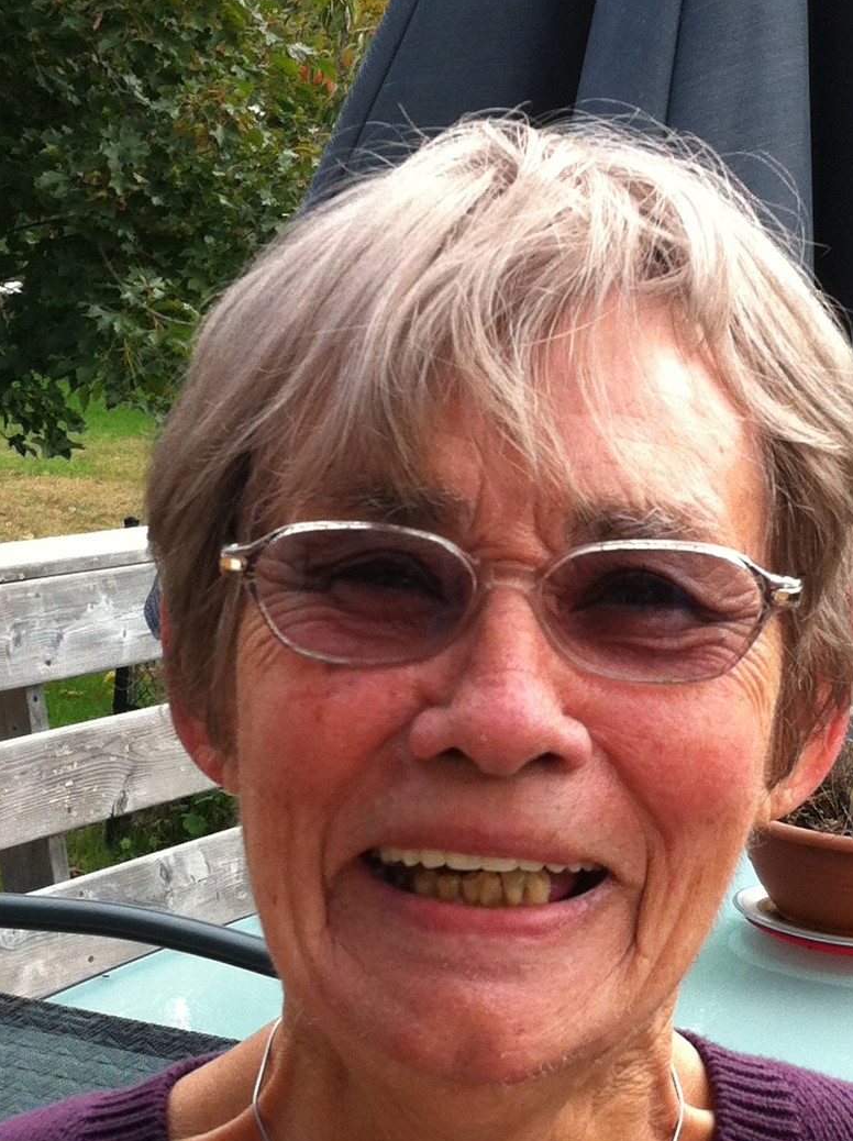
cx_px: 455
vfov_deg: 47.9
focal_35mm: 39
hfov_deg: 36.7
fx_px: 1284
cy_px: 614
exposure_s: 1/256
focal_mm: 3.85
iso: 80
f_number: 2.8
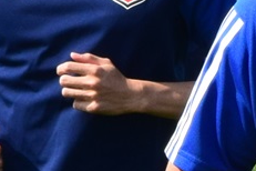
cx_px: 407
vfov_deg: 4.3
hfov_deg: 6.3
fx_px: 2282
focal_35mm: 321
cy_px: -34
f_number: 11
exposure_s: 1/500
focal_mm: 55
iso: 400
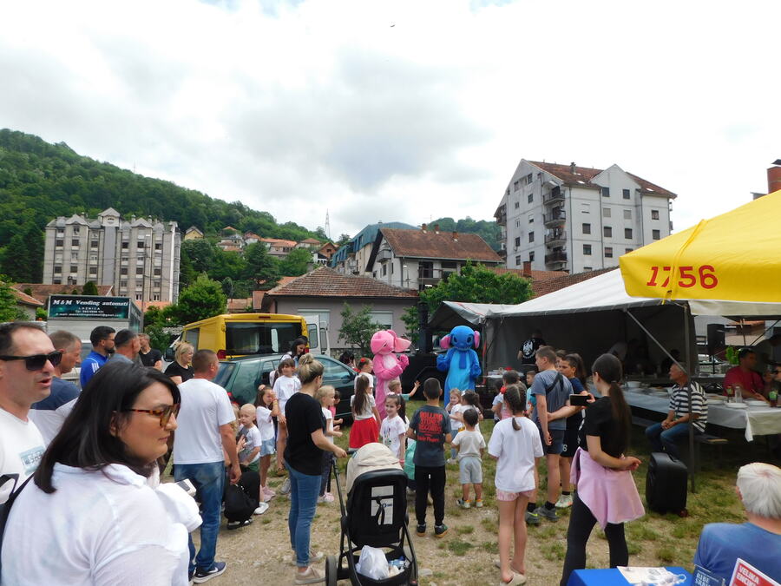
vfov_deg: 58.9
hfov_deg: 73.9
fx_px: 519
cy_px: 293
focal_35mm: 23
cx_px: 390
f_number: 3
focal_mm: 4
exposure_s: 1/1500
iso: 125
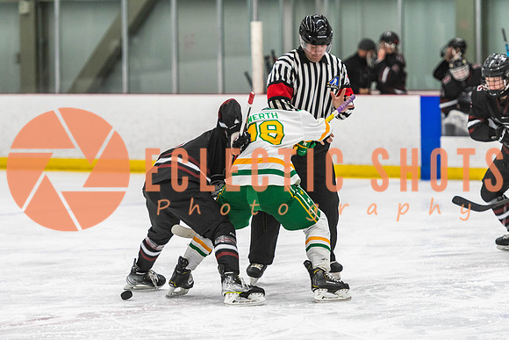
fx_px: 2637
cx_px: 280
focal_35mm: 186
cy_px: 208
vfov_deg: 7.4
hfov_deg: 11.0
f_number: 2.8
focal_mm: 150
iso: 1400
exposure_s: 1/640
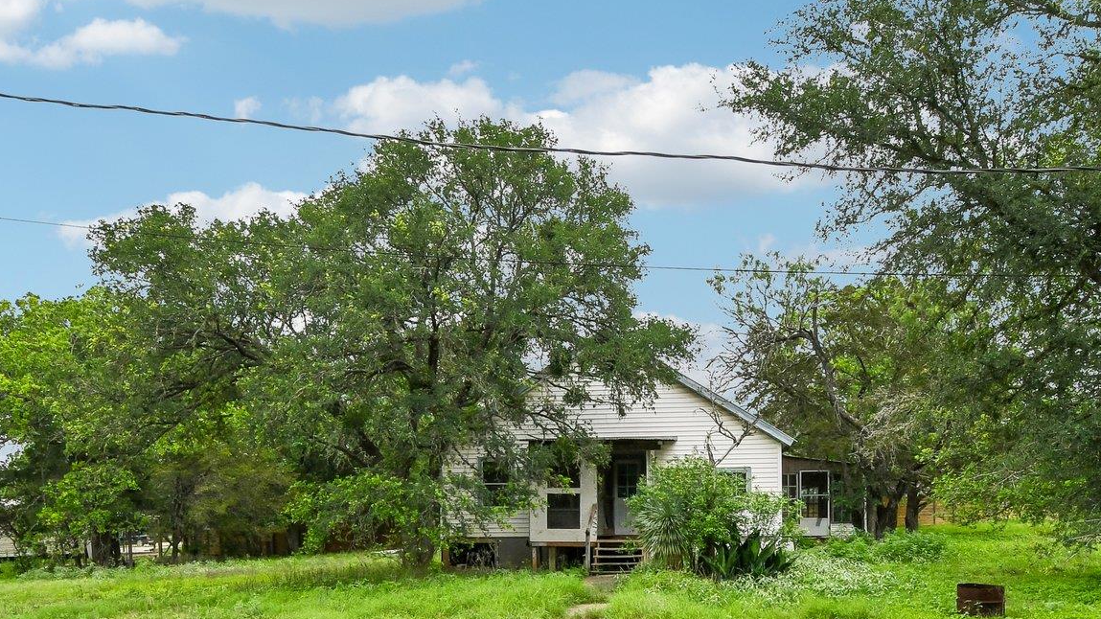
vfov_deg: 40.1
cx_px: 625
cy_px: 481
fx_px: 817
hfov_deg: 67.6
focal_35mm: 28
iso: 400
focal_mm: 10
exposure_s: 1/500
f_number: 8
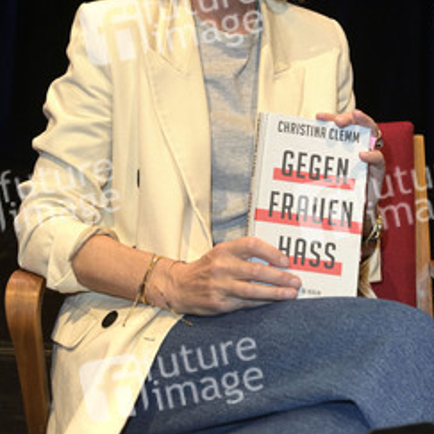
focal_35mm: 77
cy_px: 113
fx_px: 1092
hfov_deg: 22.5
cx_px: 223
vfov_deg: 22.3
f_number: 5.6
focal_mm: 55
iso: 800
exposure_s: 1/125
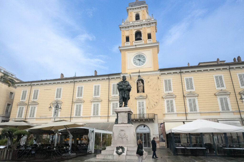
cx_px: 122
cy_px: 81
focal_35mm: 24
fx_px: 163
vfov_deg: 53.1
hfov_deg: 73.7
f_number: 22
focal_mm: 24
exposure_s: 1/2000
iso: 6400
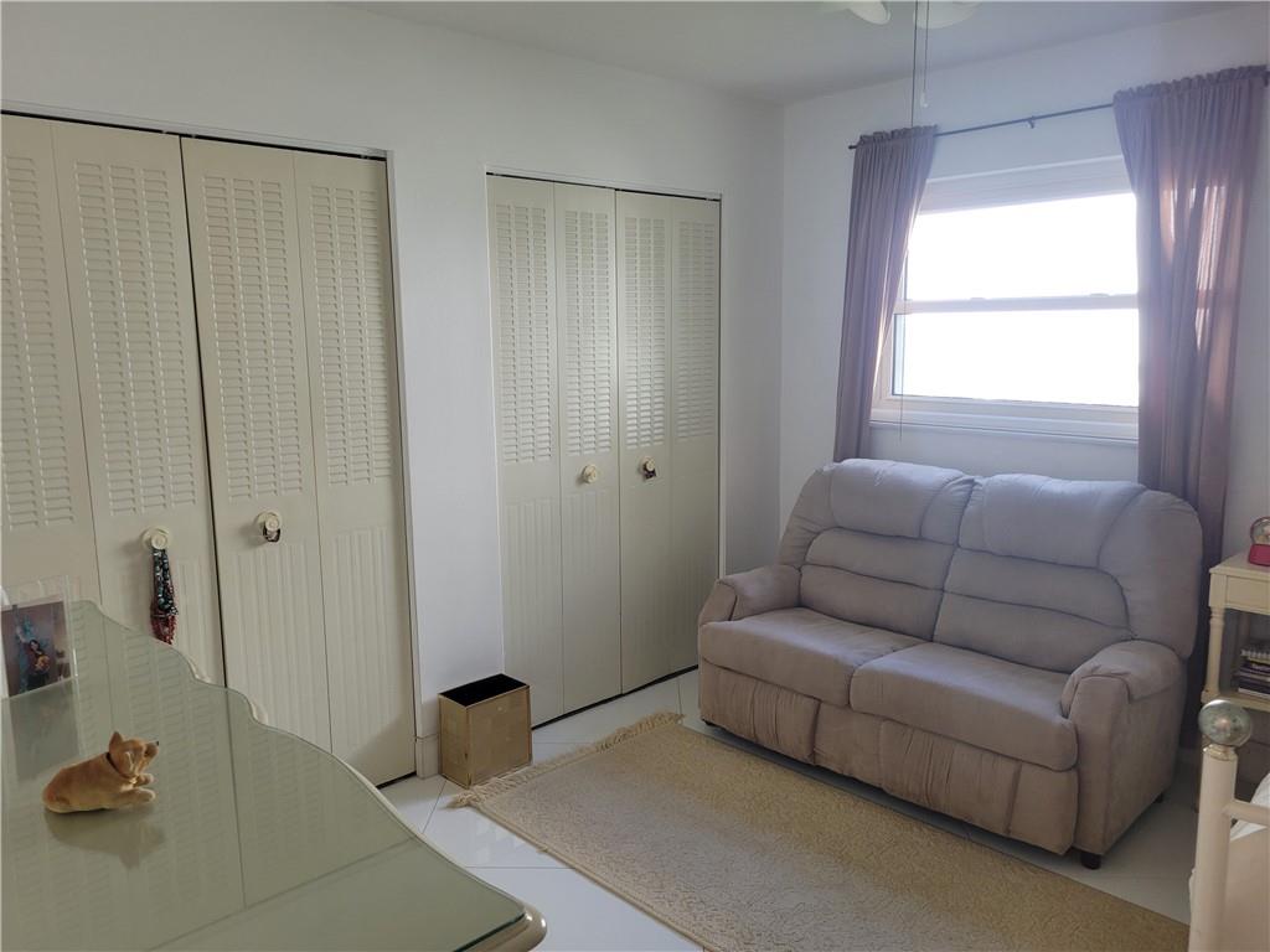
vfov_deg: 53.1
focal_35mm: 26
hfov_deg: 67.3
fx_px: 954
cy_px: 476
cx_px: 635
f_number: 1.8
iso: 160
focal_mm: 5.4
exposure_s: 1/120
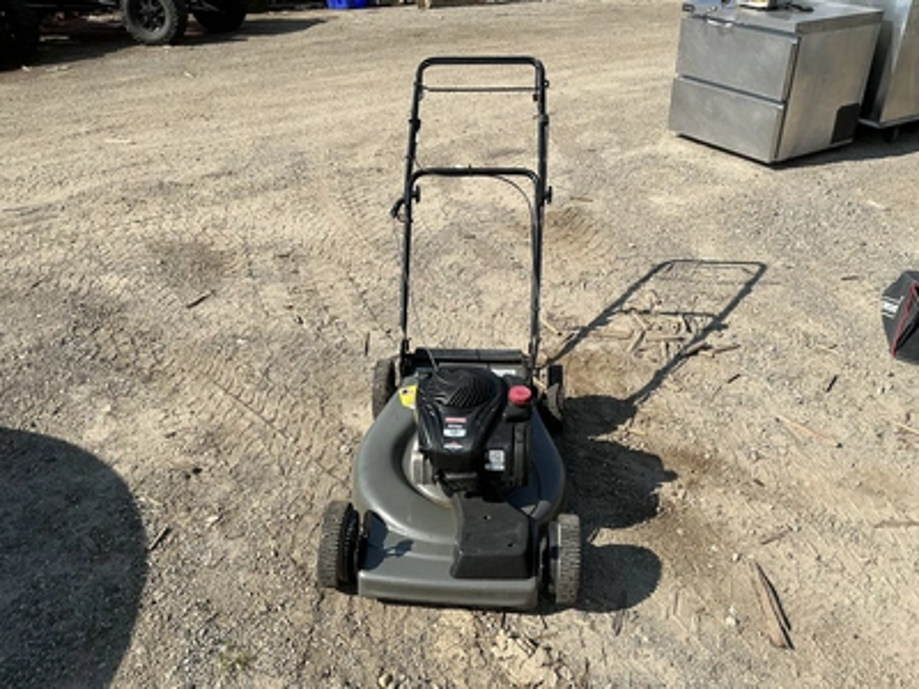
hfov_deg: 63.4
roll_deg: -0.4
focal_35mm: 28
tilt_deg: -25.2
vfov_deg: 49.7
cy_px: 344
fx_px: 743
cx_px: 460
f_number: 1.8
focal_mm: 3
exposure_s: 1/1984
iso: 25
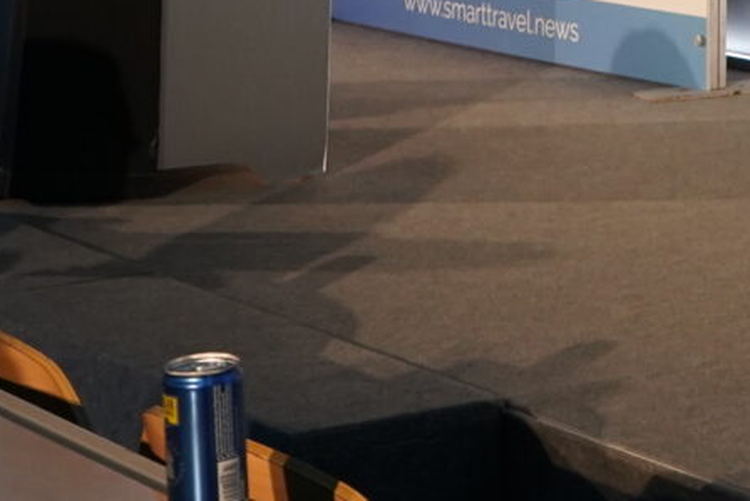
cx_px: 993
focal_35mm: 160
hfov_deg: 12.4
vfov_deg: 8.2
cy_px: -482
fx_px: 3334
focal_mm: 28
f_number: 5
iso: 2000
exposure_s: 1/160
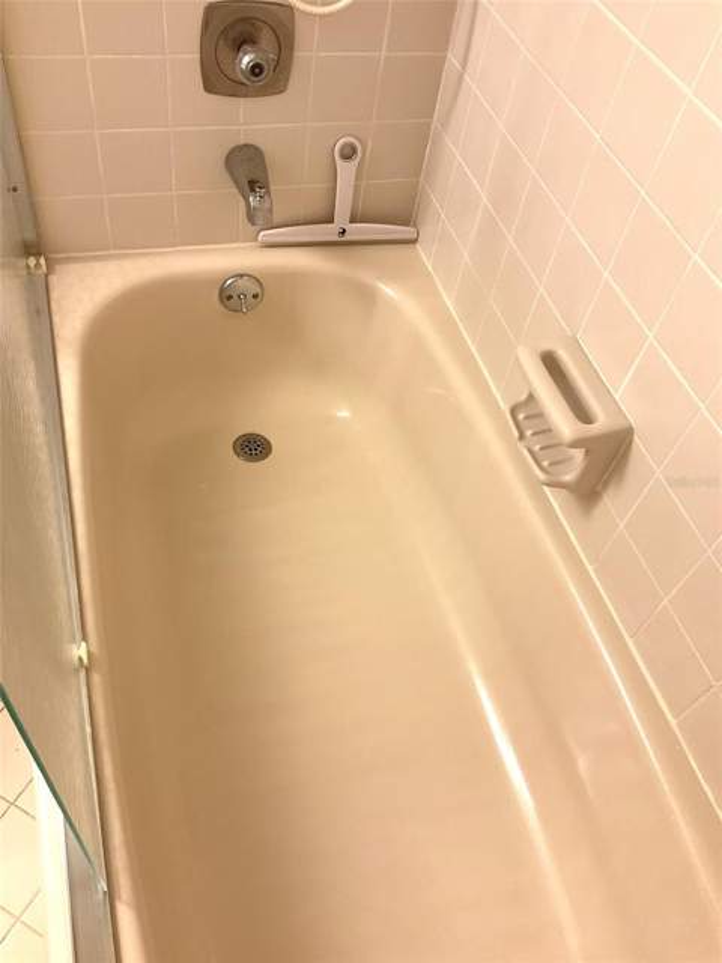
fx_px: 806
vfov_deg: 61.7
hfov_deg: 48.2
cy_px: 482
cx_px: 361
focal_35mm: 29
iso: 40
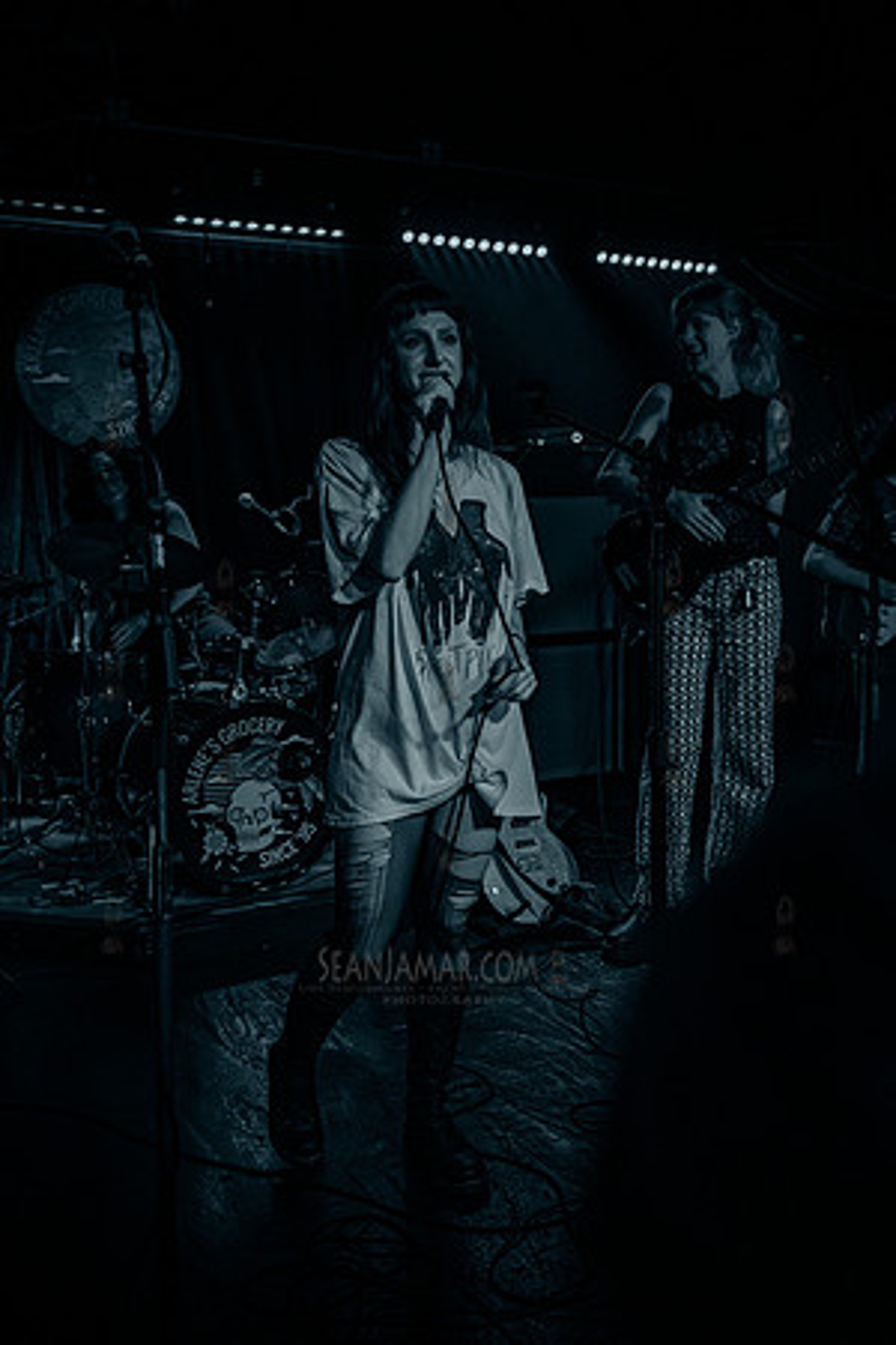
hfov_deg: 37.9
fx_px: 1307
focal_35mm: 35
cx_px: 448
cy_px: 672
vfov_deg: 54.4
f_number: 3.2
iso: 16000
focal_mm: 35
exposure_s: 1/250
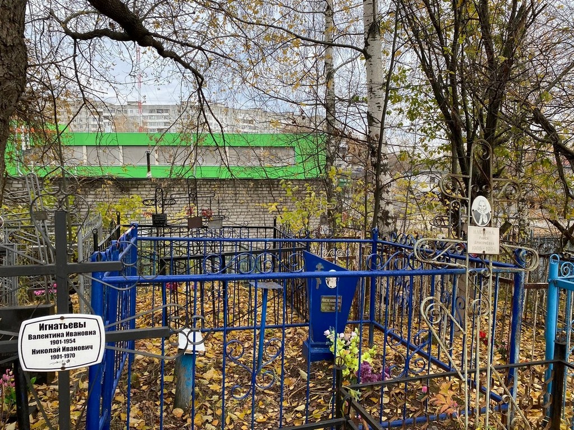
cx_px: 287
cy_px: 215
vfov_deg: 53.1
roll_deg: -2.2
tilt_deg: -6.3
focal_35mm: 26
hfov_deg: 67.3
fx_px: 431
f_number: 1.8
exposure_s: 1/243
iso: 32
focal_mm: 4.25
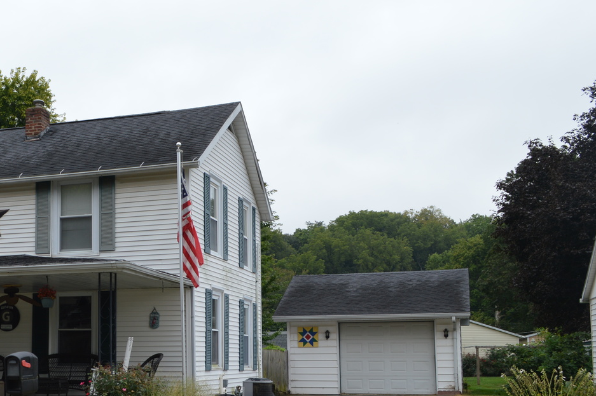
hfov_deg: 36.5
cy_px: 274
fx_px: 860
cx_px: 95
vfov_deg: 25.8
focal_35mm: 52
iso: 100
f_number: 7.1
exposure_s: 1/200
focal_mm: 20
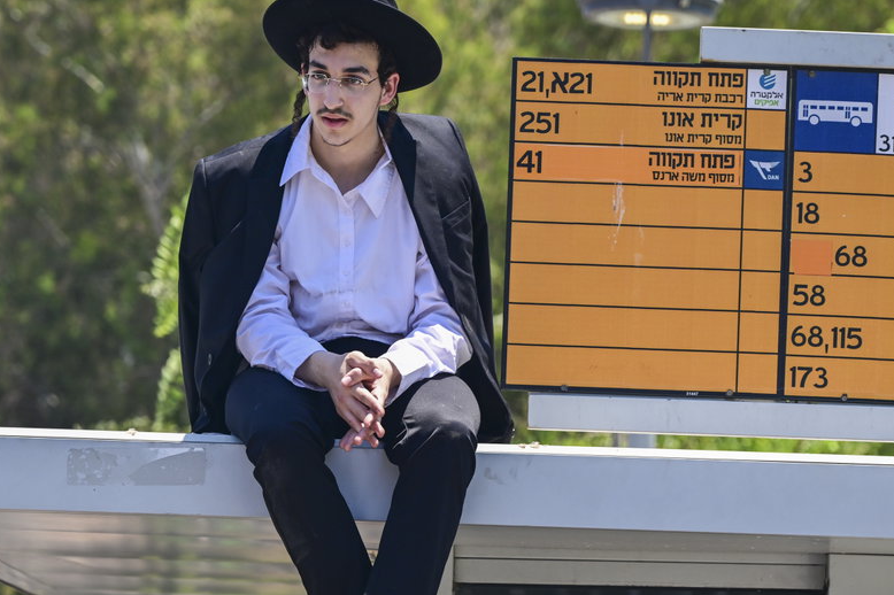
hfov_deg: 10.9
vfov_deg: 7.3
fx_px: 4691
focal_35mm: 189
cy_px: 388
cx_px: 410
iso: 200
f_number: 4.5
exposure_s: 1/1000
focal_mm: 105
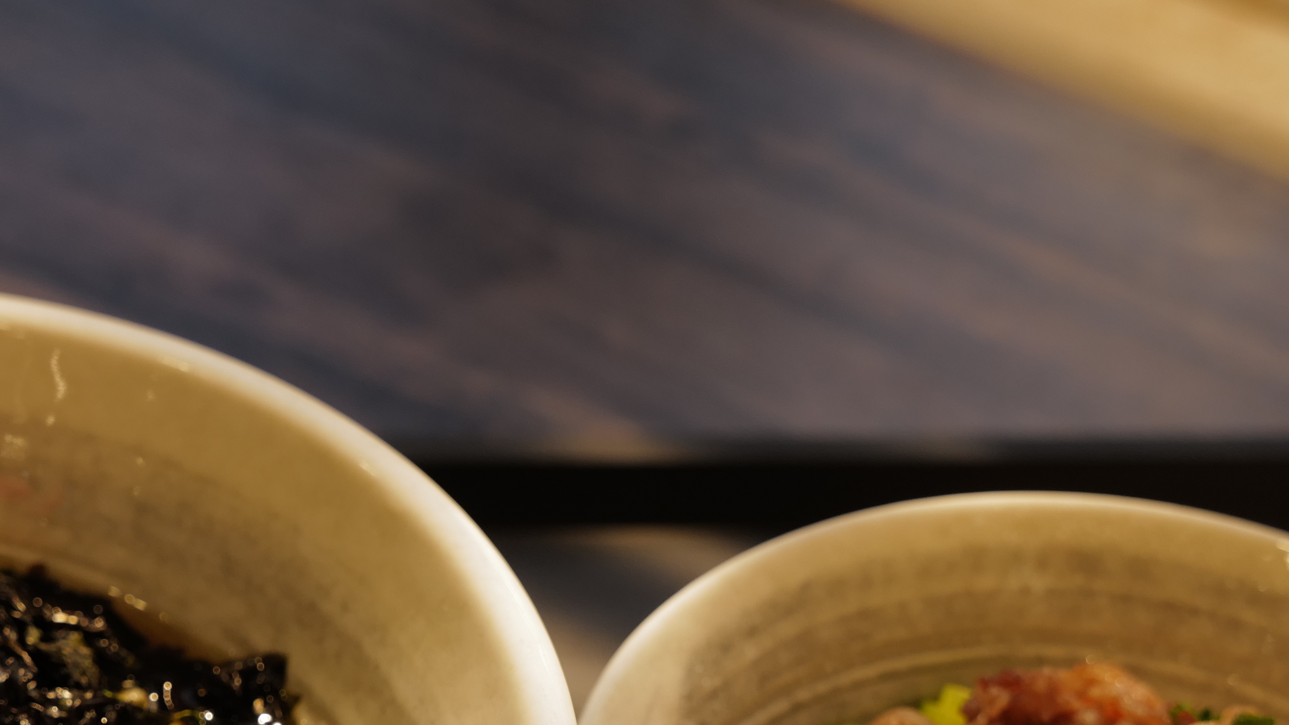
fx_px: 3725
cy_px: 857
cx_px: 266
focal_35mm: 109
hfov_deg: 19.4
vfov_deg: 10.9
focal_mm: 44
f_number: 4.5
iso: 400
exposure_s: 1/100
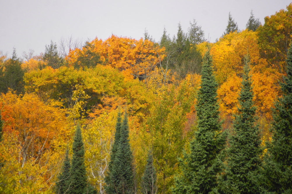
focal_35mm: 375
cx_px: 146
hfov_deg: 5.5
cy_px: 97
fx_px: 3040
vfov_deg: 3.7
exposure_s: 1/400
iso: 320
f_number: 6.3
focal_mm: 250
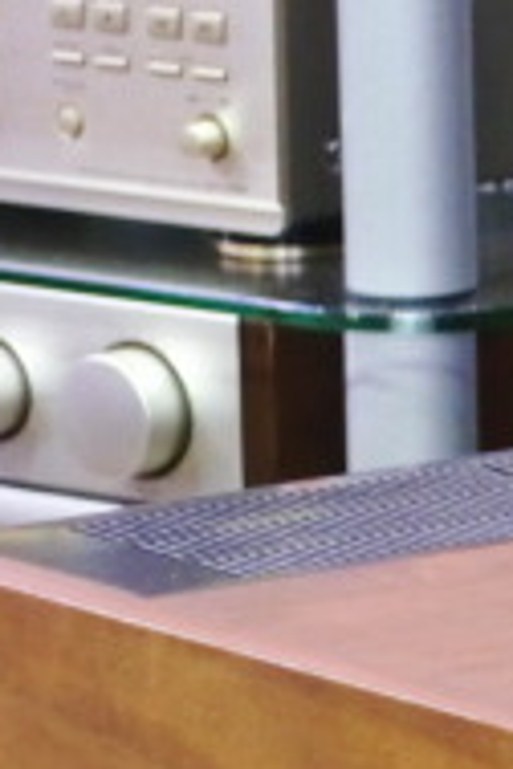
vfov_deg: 6.2
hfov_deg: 4.1
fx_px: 7010
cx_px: 1128
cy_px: 911
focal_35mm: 328
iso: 400
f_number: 5.2
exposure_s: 1/8
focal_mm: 16.5
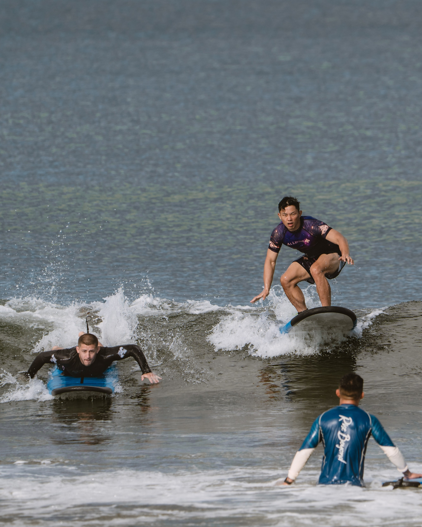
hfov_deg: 2.2
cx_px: 327
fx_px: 11069
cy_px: 231
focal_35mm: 709
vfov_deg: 2.7
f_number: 6.3
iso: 250
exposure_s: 1/1250
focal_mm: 419
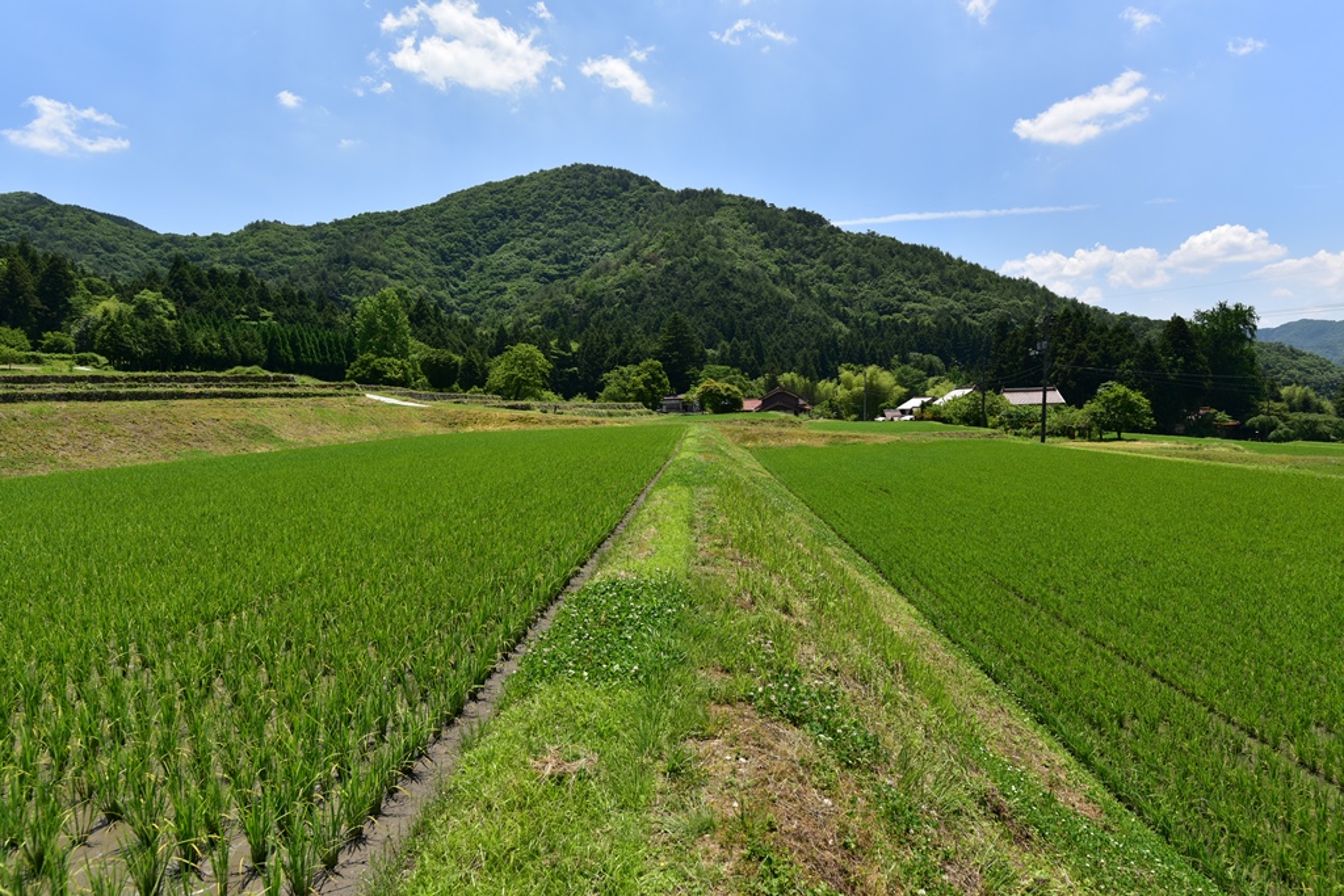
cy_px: 448
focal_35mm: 20
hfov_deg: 84.0
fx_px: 747
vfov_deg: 61.9
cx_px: 672
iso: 100
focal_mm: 20
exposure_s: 1/400
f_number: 5.6
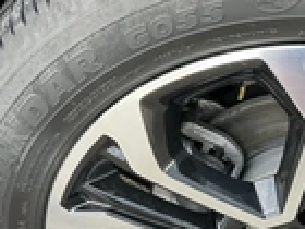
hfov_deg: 22.7
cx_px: 296
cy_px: 170
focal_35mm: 83
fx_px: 731
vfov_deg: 17.7
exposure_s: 1/60
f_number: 1.8
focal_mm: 3
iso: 100
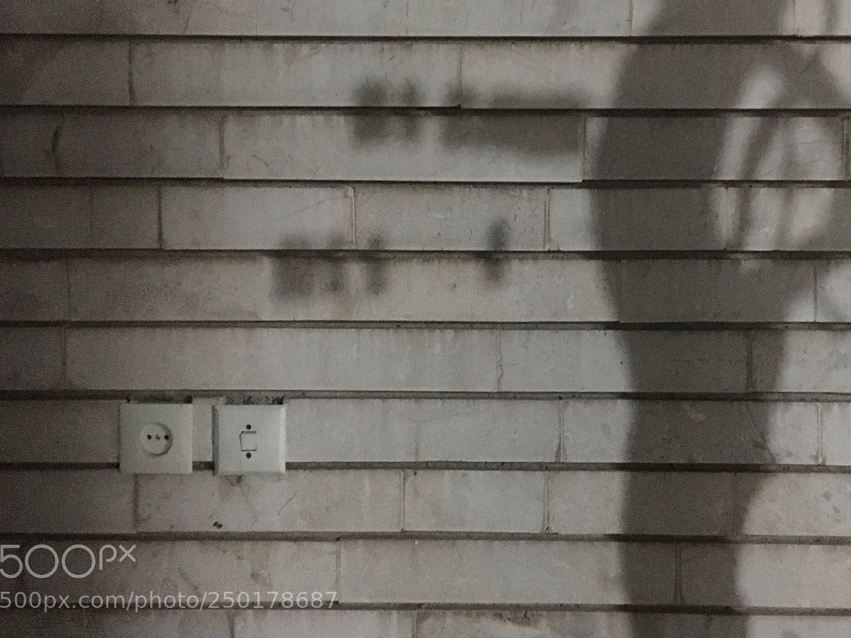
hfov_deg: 46.3
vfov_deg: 35.6
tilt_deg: -1.8
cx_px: 541
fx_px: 983
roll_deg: -0.5
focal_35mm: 40
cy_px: 218
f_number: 2.2
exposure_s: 1/17
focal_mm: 4.15
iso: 1250
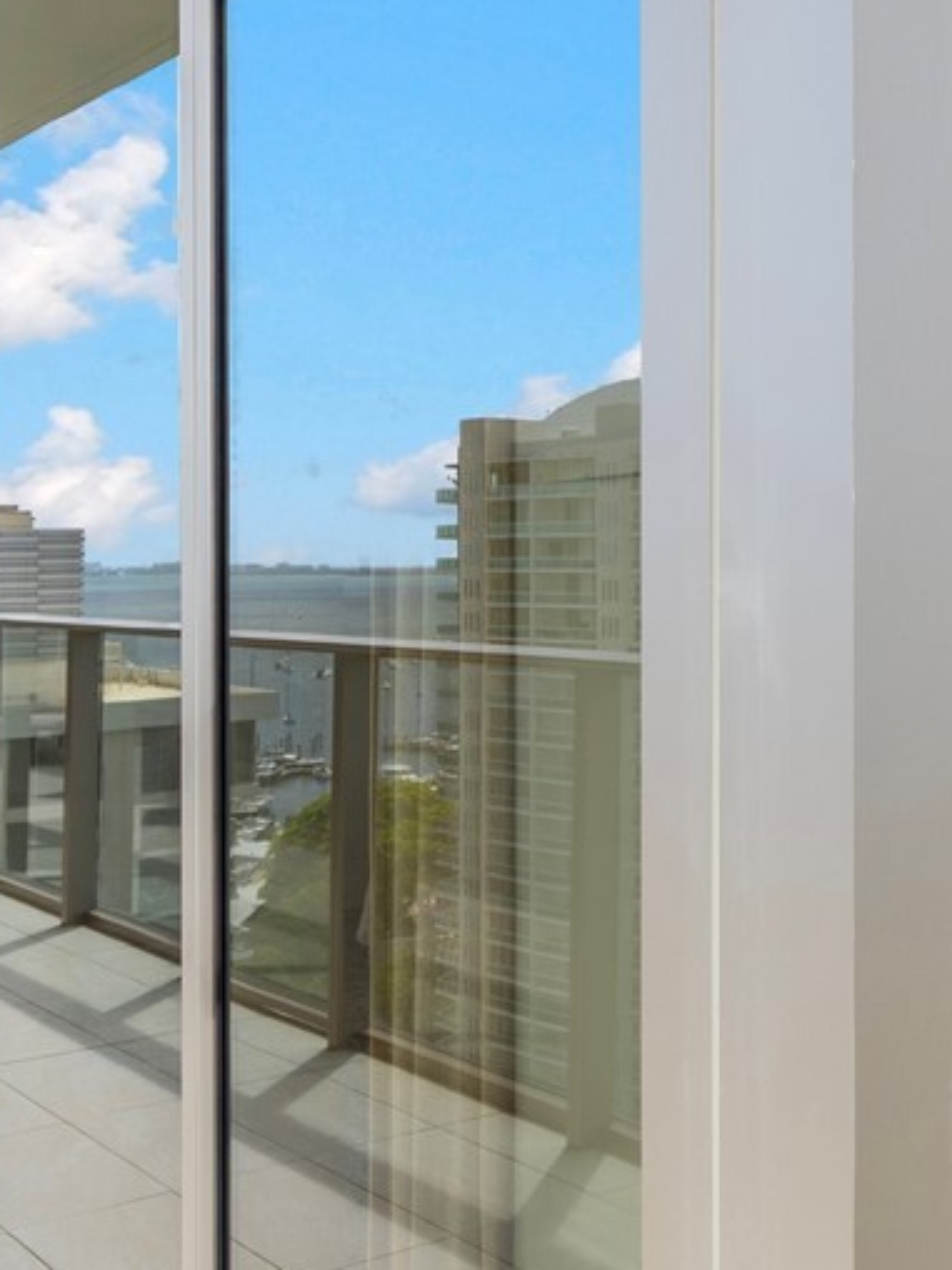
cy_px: 574
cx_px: 931
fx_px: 1650
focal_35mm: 45
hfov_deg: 30.2
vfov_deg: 42.0
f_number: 9
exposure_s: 1/125
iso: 200
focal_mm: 14
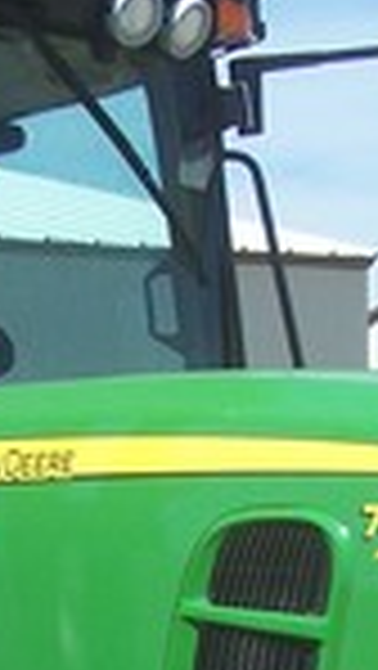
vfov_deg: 13.8
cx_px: 4
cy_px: 827
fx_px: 2686
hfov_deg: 8.0
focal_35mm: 151
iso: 80
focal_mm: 6.3
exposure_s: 1/1000
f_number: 4
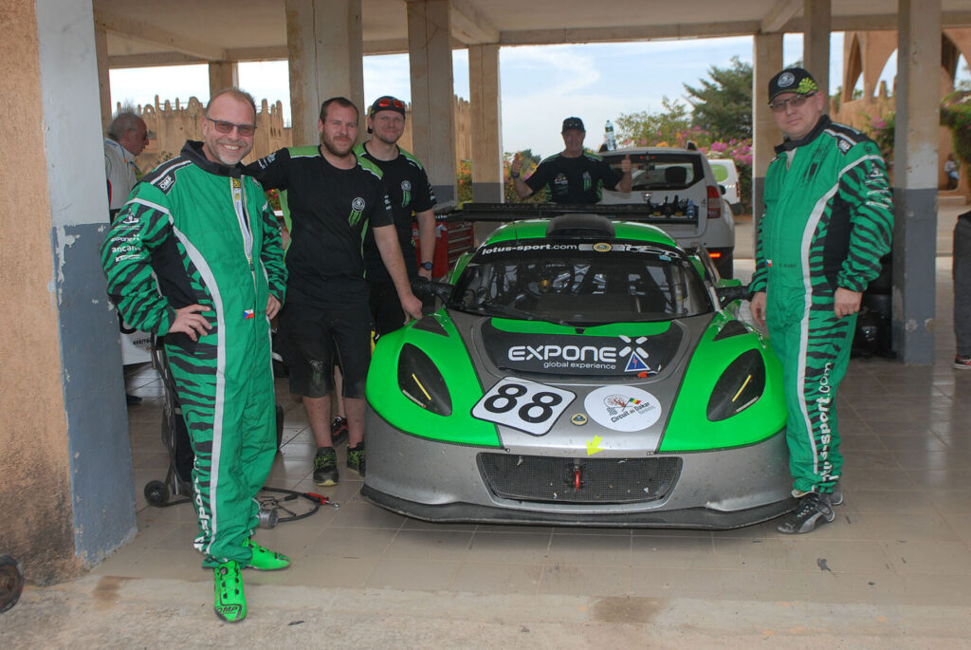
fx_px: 972
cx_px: 486
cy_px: 325
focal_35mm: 36
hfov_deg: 53.1
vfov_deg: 37.0
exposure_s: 1/400
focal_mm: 24
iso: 200
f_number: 5.6
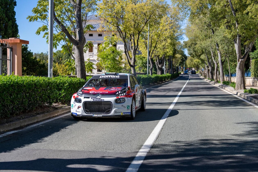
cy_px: 86
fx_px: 364
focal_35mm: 51
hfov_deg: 39.0
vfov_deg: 26.6
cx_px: 129
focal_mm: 50
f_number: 2.8
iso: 100
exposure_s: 1/1250
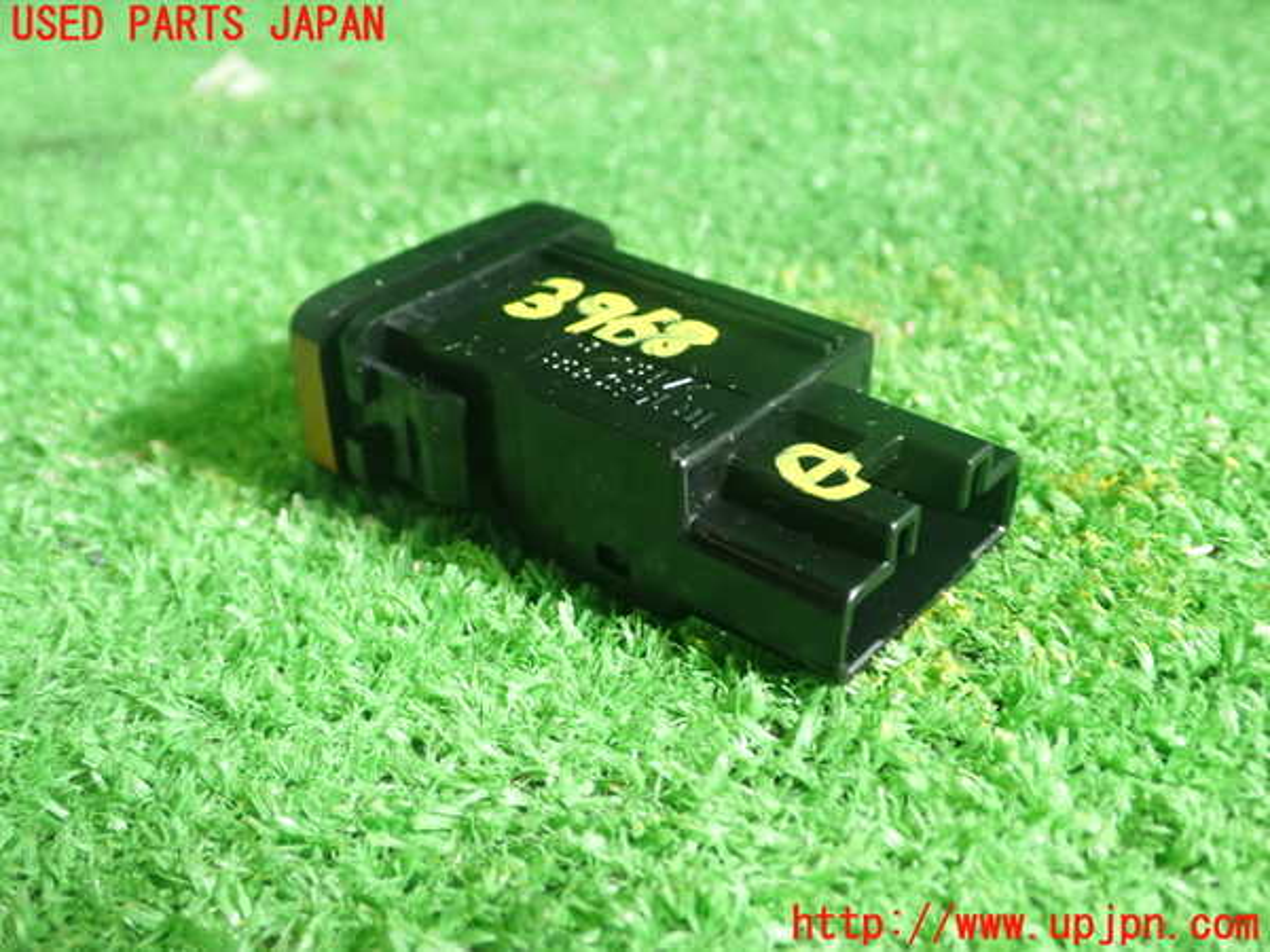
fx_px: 1394
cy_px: 476
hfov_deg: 49.0
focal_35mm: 38
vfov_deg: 37.7
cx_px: 635
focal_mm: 6.83
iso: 500
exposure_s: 1/40
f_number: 2.7
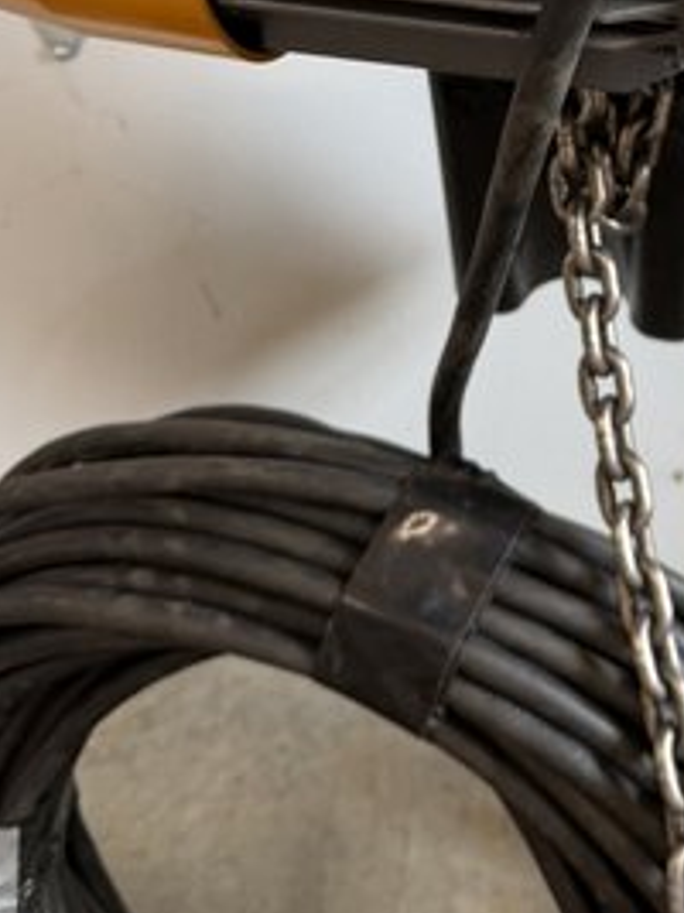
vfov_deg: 32.9
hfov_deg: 26.4
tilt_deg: -17.9
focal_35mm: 54
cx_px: 578
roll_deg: -1.1
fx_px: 1424
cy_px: 24
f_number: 1.78
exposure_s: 1/60
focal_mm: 6.76
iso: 125
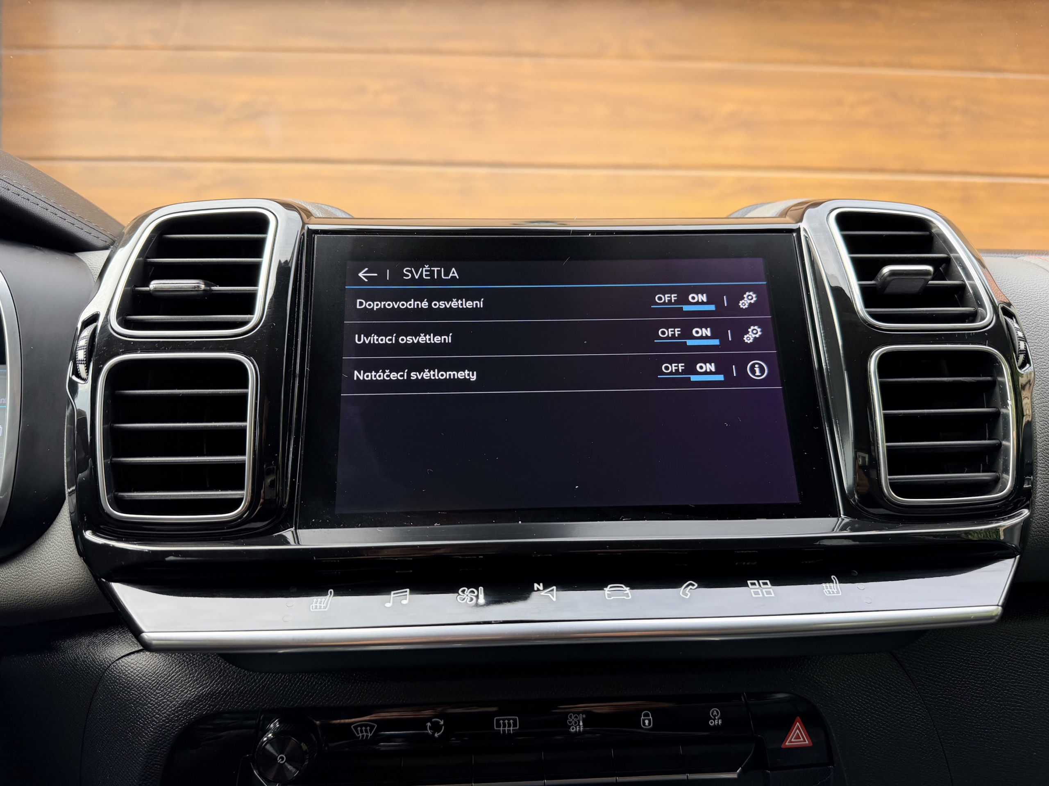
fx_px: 727
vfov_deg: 56.8
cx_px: 524
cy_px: 393
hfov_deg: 71.6
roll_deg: +0.2
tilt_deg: -0.8
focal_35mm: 24
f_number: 1.78
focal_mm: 6.76
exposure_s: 1/121
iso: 80
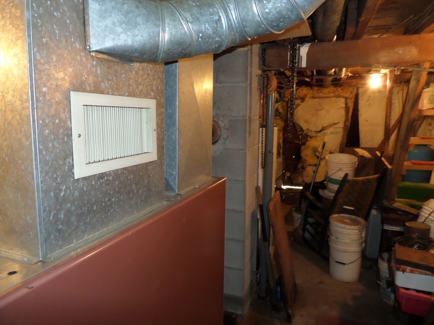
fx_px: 301
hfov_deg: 71.6
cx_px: 217
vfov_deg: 56.8
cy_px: 162
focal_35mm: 24
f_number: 3.2
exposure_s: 1/8
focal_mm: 4
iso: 400
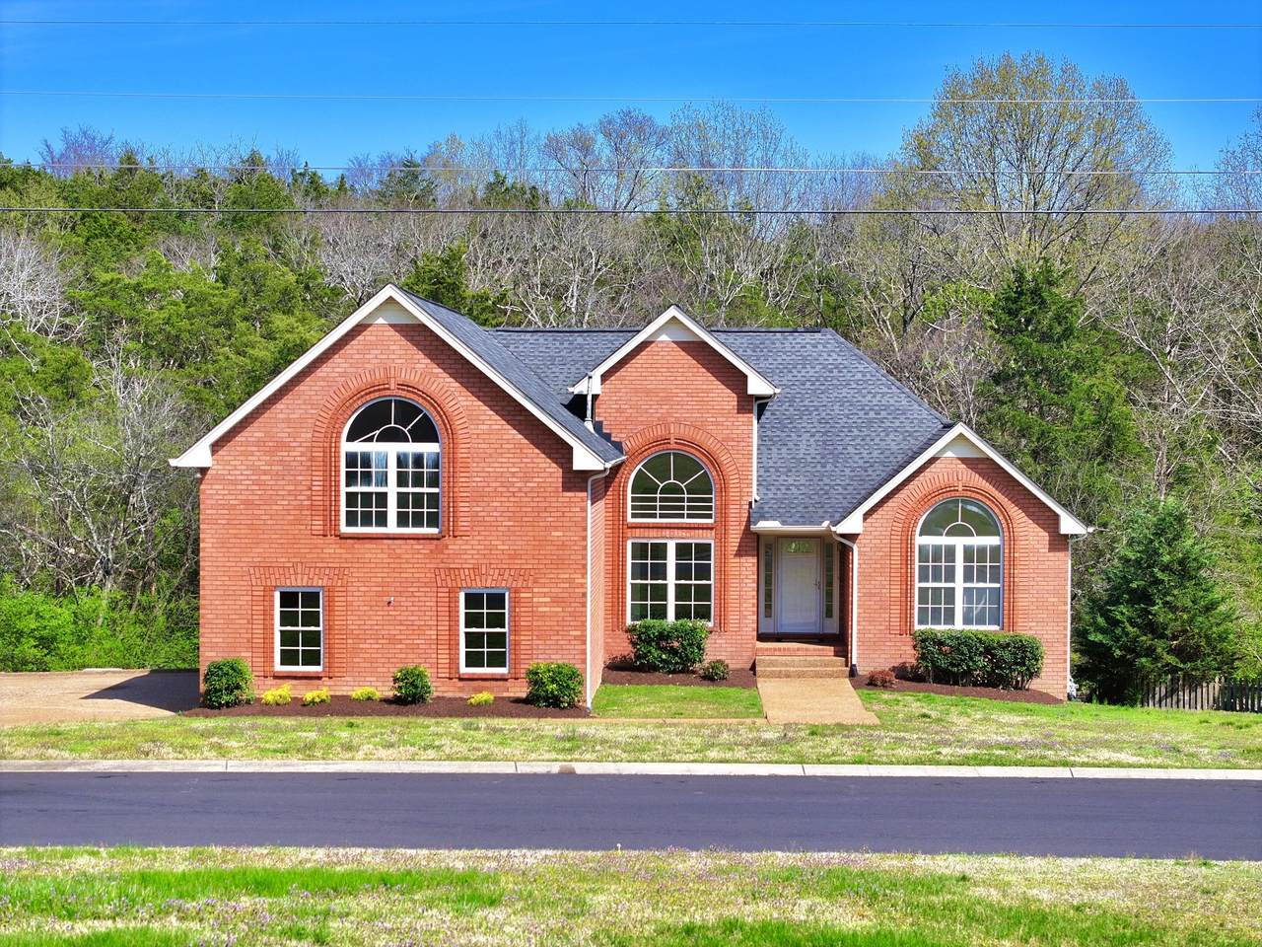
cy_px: 474
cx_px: 631
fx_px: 2552
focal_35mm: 70
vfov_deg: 21.0
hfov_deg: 27.8
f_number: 2.8
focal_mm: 19.35
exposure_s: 1/1600
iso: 110
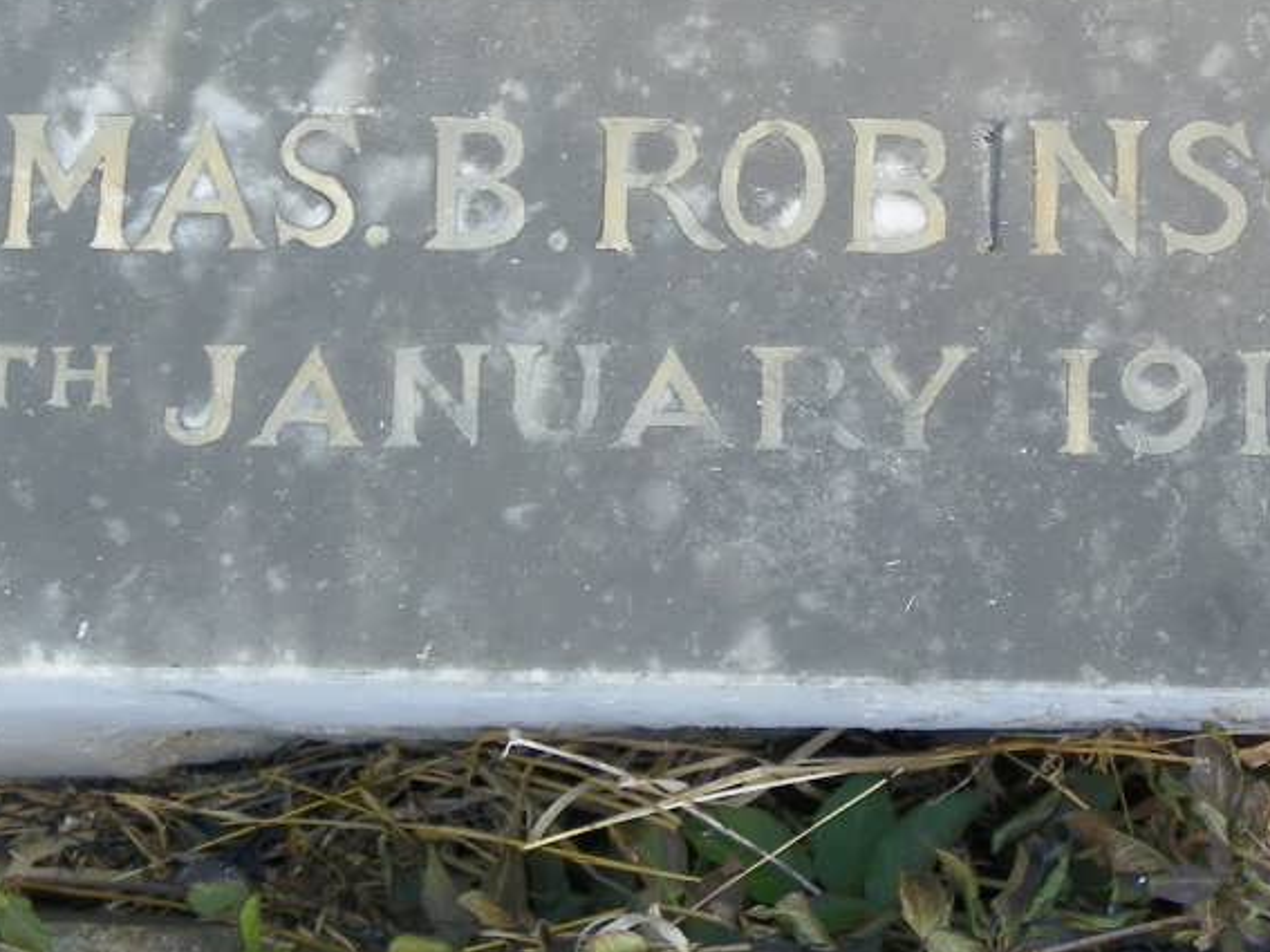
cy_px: 9
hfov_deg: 17.9
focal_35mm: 110
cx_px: 757
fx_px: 4035
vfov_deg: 13.3
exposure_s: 1/40
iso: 64
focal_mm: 9.2
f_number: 3.5
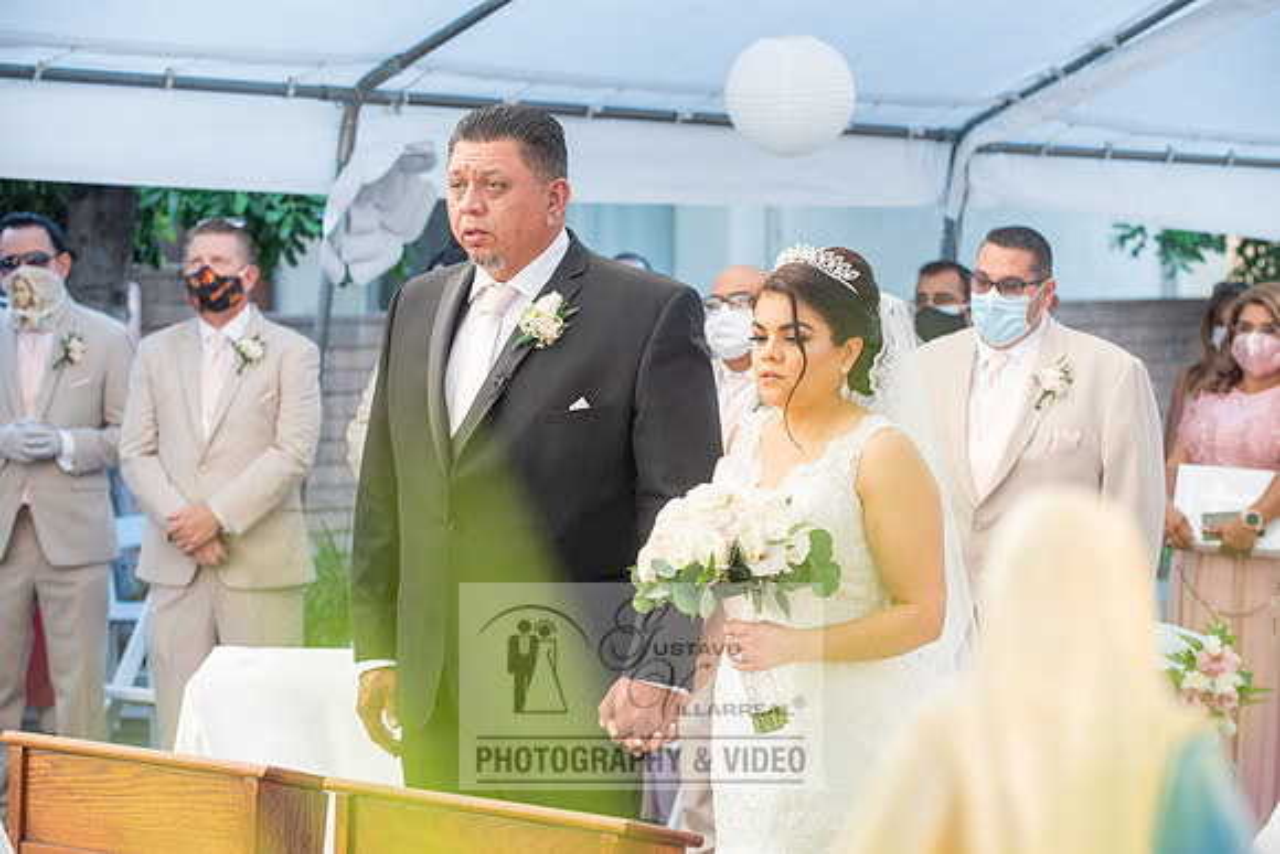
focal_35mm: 120
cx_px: 640
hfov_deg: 17.1
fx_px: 4267
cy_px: 427
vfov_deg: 11.4
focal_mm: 120
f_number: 5.6
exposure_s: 1/160
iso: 640
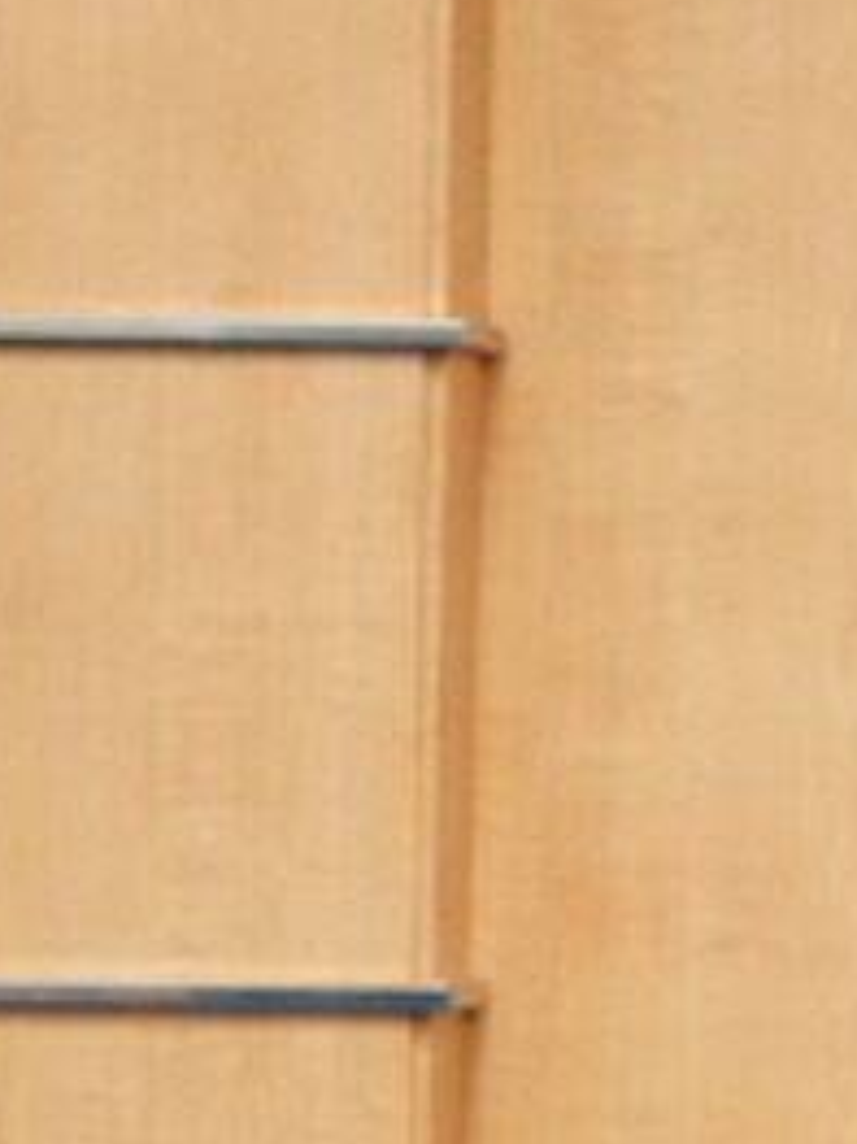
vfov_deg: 5.9
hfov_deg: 4.2
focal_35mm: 336
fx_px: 11100
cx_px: 2671
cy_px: 592
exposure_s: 1/200
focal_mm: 51
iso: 4000
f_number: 5
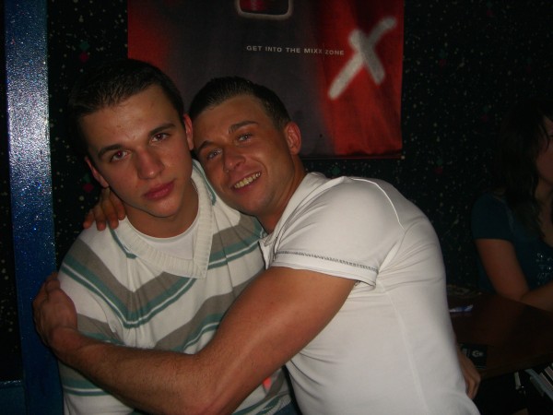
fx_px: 607
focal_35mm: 38
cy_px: 208
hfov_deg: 49.0
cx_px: 276
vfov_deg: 37.7
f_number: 2.8
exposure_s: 1/60
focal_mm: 7.9
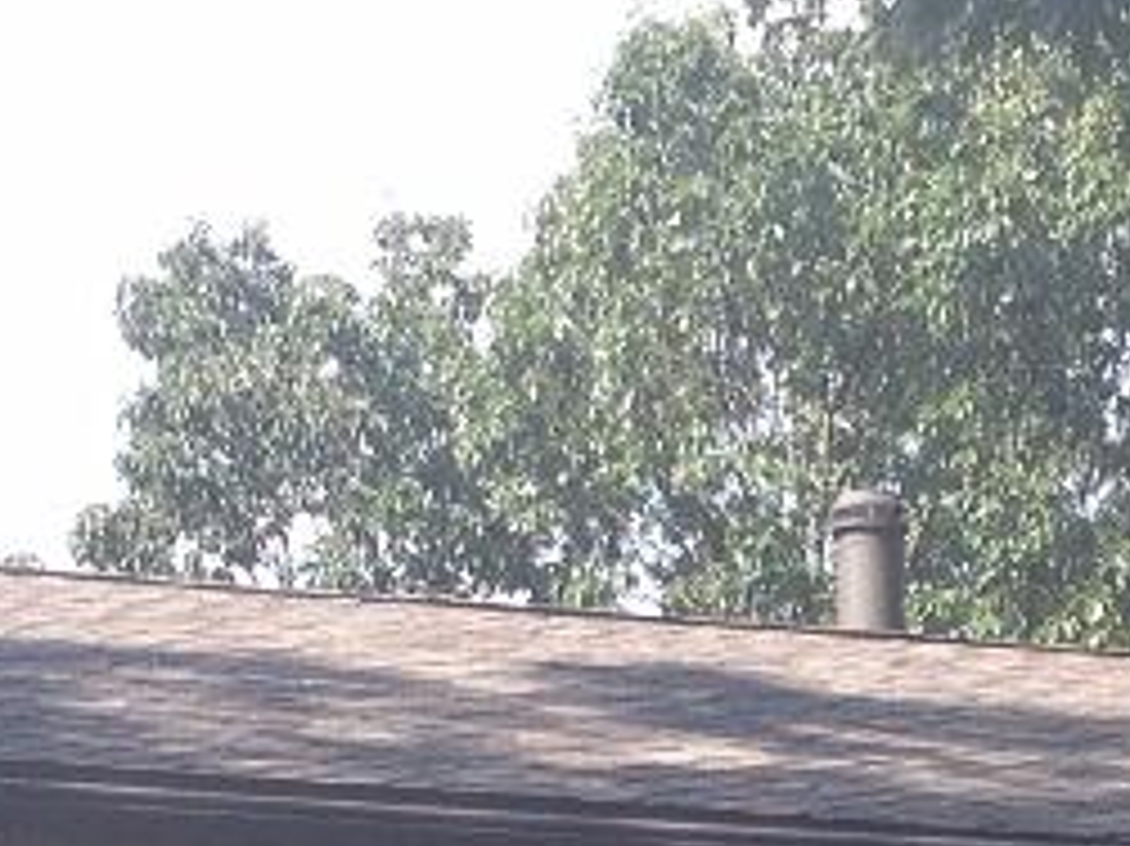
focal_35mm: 201
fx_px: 6558
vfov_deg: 7.1
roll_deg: -0.8
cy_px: 1670
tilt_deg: +2.5
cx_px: 1193
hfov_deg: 9.8
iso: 50
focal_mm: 4.28
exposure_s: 1/424
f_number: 2.4
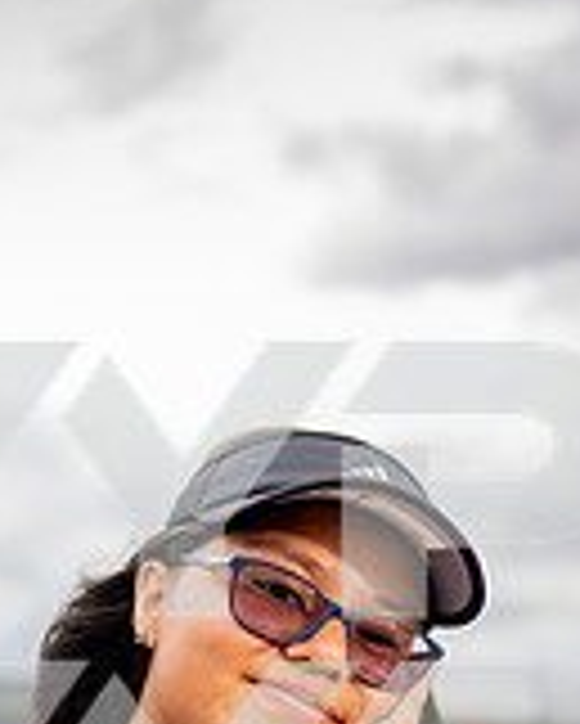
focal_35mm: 63
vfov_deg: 27.4
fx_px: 1351
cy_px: 800
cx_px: 299
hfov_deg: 24.2
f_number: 1.4
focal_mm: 24
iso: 50
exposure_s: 1/1250
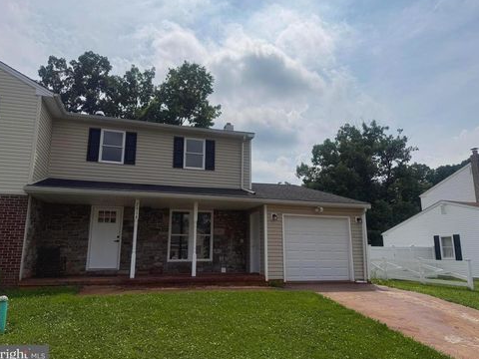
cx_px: 238
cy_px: 178
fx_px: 346
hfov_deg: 69.4
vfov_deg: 54.9
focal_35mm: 25
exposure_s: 1/11905
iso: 80
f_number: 1.78
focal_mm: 6.76
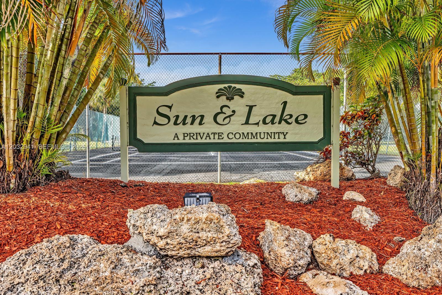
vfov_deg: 37.9
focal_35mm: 35
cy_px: 148
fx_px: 430
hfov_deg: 54.4
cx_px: 221
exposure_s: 1/125
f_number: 8
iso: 200
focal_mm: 35
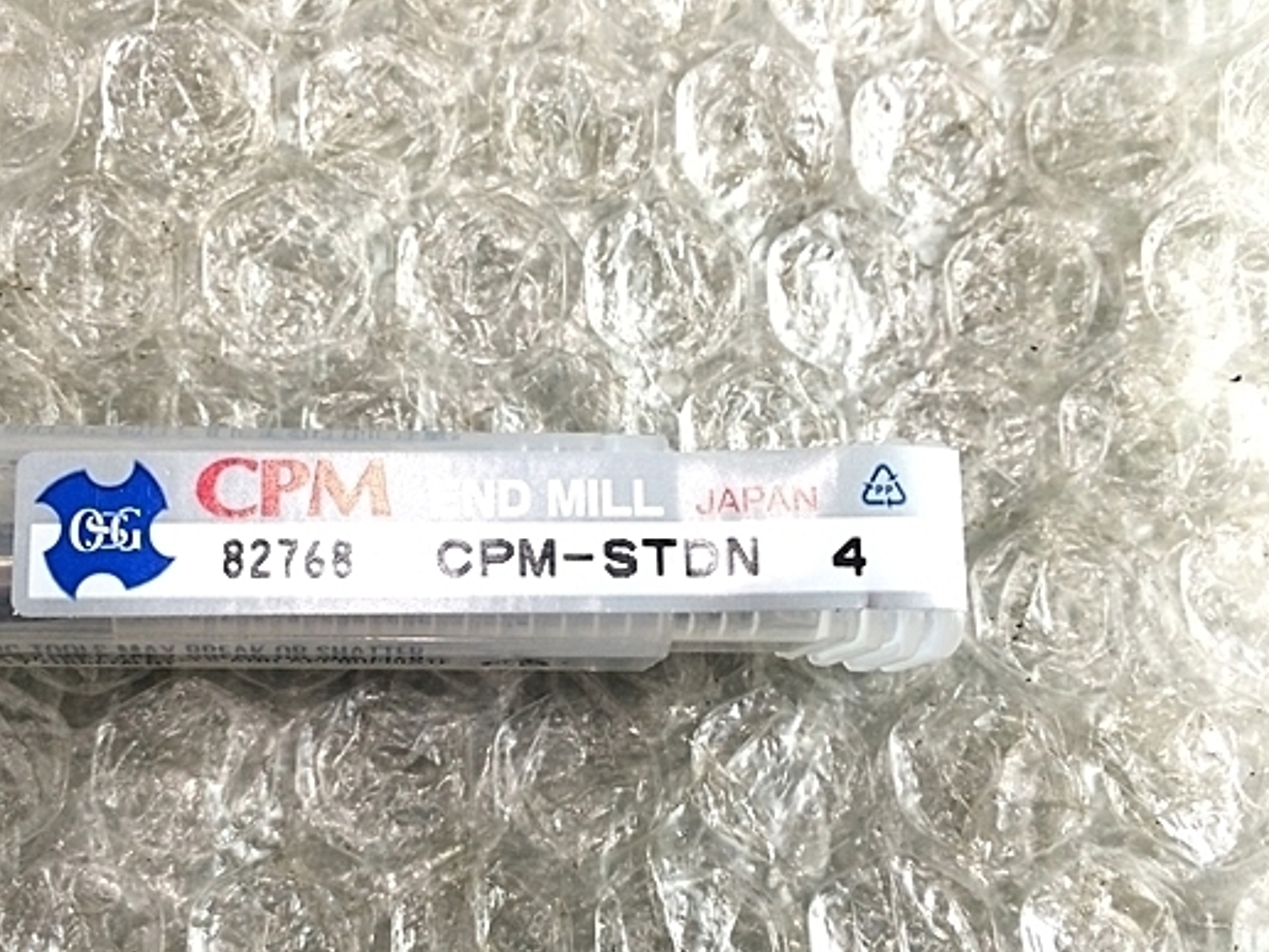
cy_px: 576
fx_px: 1320
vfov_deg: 39.5
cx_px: 497
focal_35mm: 36
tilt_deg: -79.5
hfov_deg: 51.0
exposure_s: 1/30
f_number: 2.2
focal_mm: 4.15
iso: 160
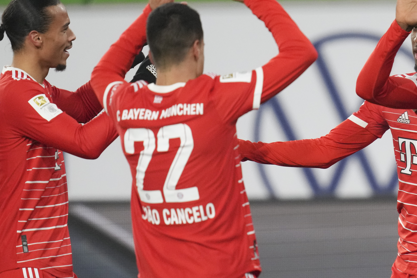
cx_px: 325
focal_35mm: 923
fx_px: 10691
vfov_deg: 1.5
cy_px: 143
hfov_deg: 2.2
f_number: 4
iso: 4000
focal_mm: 560
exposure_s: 1/2000
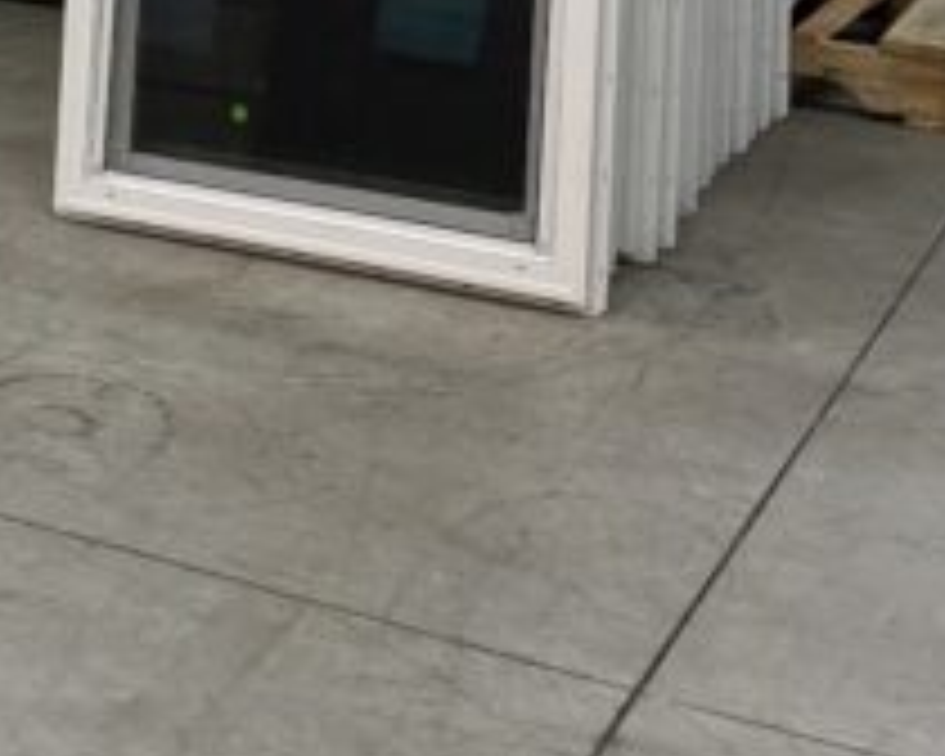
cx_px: -616
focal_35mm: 93
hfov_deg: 17.6
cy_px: -436
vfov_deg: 15.1
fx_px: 2601
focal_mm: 5.96
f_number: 1.6
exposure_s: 1/42
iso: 160
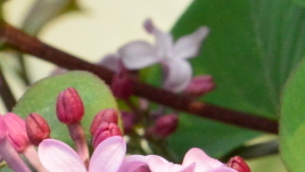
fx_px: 4369
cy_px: 259
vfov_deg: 2.2
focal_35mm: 540
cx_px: 84
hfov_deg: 4.0
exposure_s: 1/250
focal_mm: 90
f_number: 25
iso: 2800
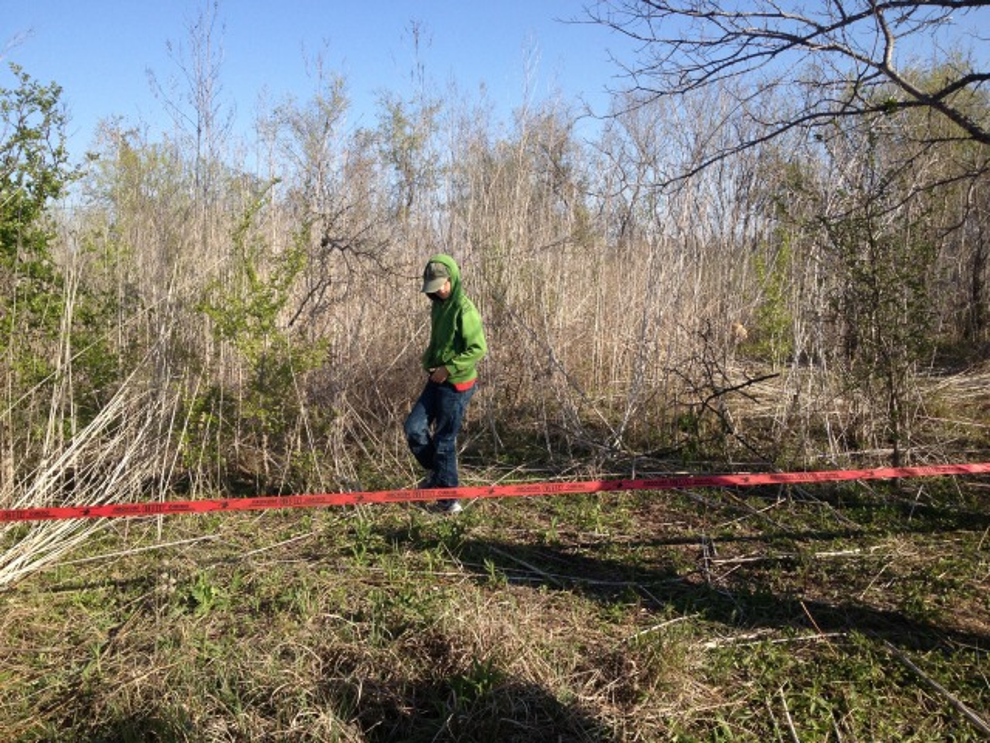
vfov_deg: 40.7
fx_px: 1001
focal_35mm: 35
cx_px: 495
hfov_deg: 52.6
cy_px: 372
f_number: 2.4
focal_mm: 4.28
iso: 50
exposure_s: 1/1004
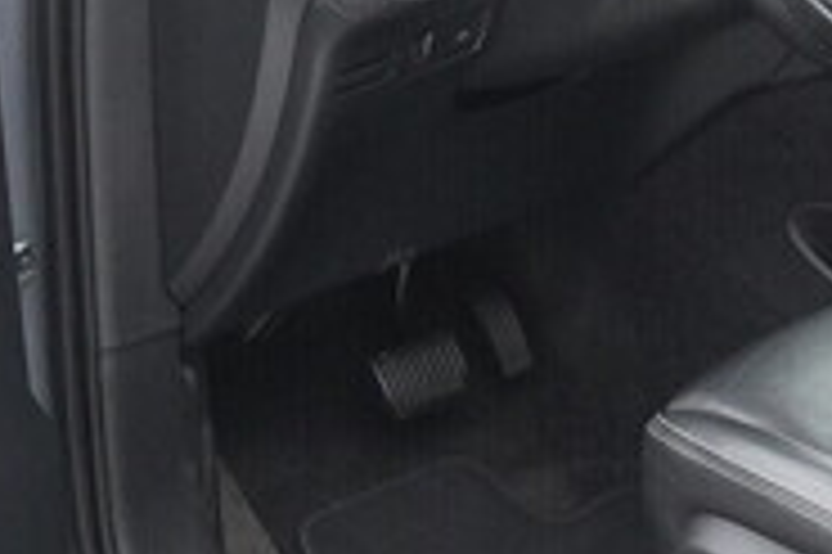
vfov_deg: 12.8
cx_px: 828
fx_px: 2471
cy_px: 198
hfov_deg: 18.6
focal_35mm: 107
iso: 3200
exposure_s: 1/125
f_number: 6.3
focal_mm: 24
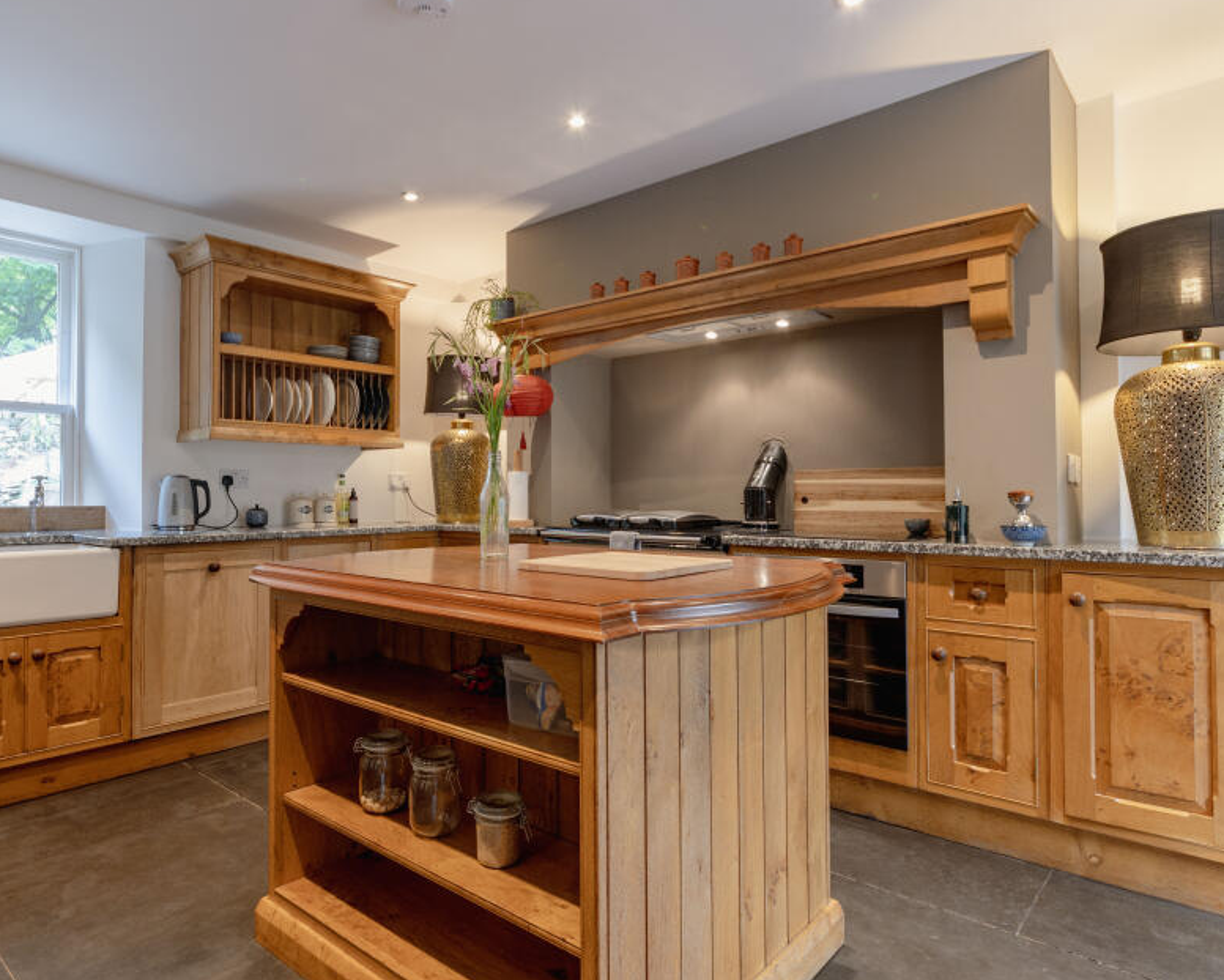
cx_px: 539
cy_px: 475
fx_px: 761
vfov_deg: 65.5
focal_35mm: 21
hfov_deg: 77.3
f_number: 8
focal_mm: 17
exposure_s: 1/4
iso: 400
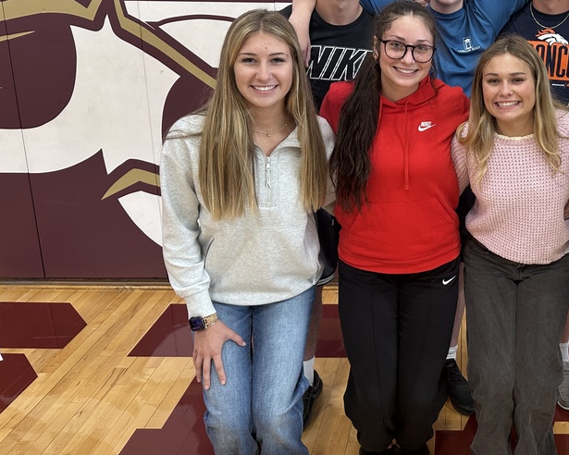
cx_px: 472
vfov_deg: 37.7
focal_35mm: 39
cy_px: 144
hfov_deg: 44.1
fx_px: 657
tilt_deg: -14.3
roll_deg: -1.5
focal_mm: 6.86
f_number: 1.78
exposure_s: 1/60
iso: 125
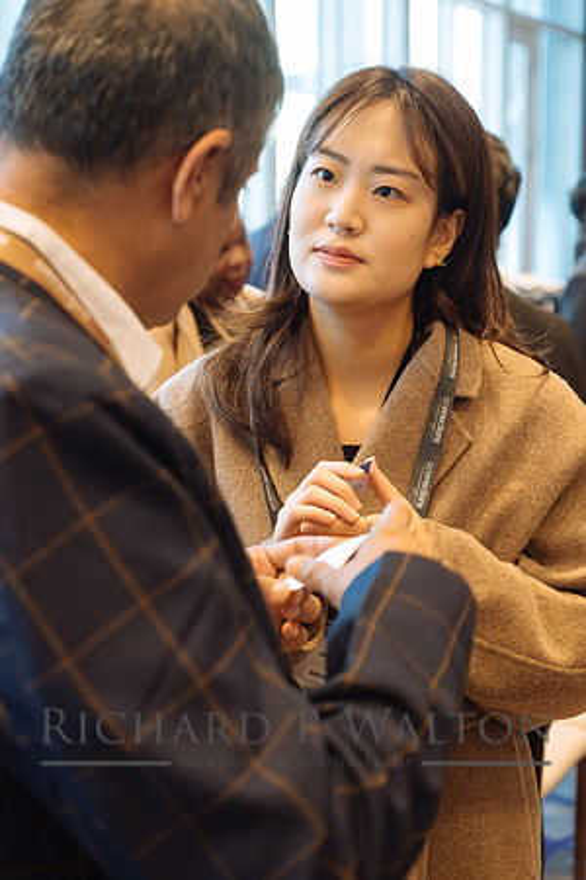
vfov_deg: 33.4
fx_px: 1465
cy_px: 440
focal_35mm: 60
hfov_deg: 22.6
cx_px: 293
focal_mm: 40.1
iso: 1600
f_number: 3.2
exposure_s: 1/125
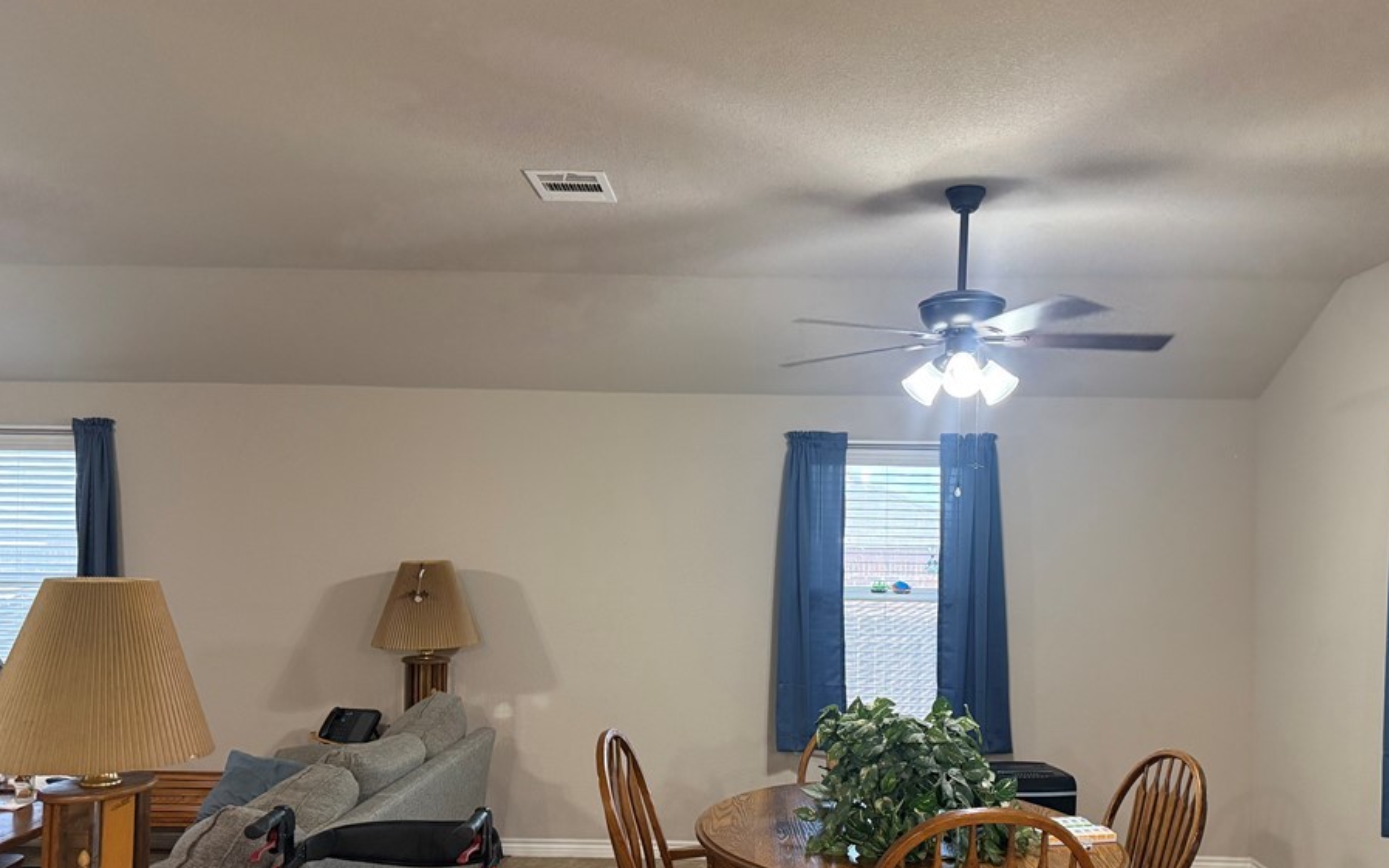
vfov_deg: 42.9
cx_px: 741
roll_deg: -0.9
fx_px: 1098
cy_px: 532
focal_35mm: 29
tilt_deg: +1.9
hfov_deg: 64.6
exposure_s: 1/60
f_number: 1.78
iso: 400
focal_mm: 6.76
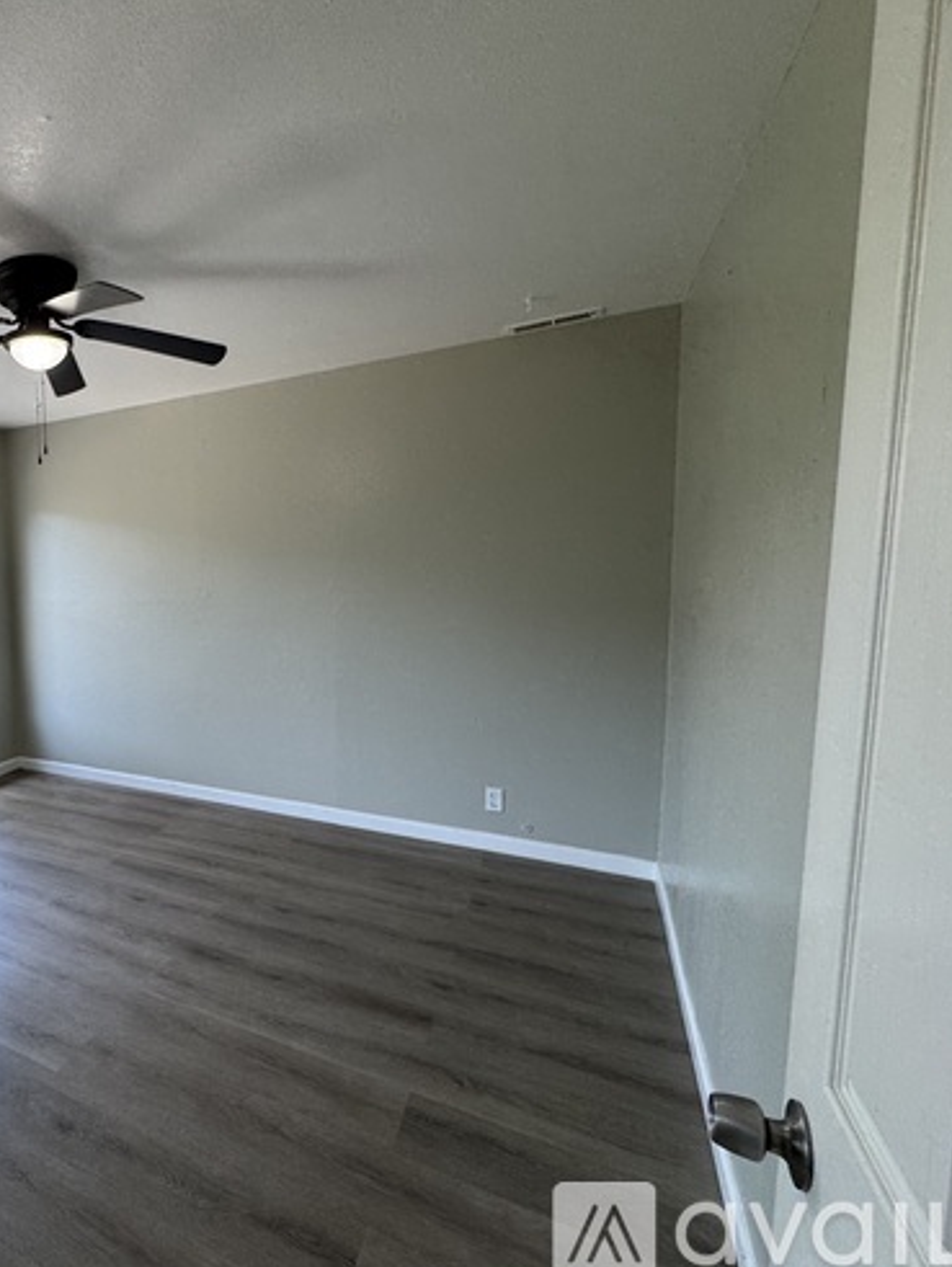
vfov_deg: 84.6
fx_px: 696
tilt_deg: -5.5
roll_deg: +2.7
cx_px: 110
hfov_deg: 59.4
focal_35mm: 19
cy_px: 640
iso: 80
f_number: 2.2
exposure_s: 1/120
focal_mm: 2.22
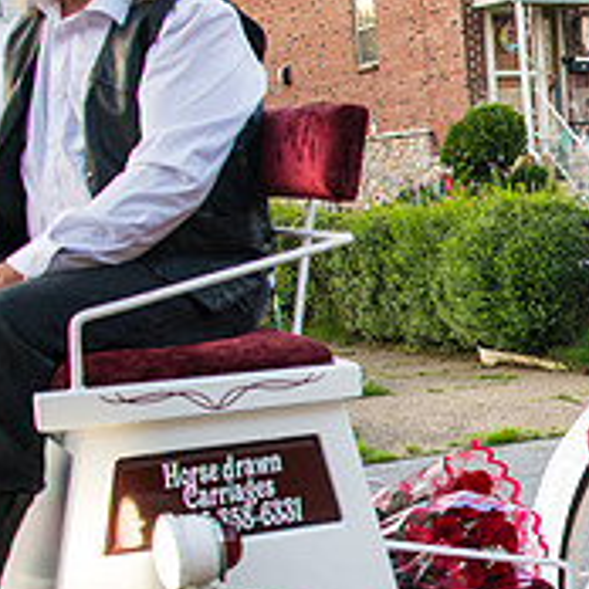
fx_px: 1579
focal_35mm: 82
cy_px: 432
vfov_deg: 21.0
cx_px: 968
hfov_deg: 18.0
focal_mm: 28
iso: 800
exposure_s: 1/125
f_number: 3.7
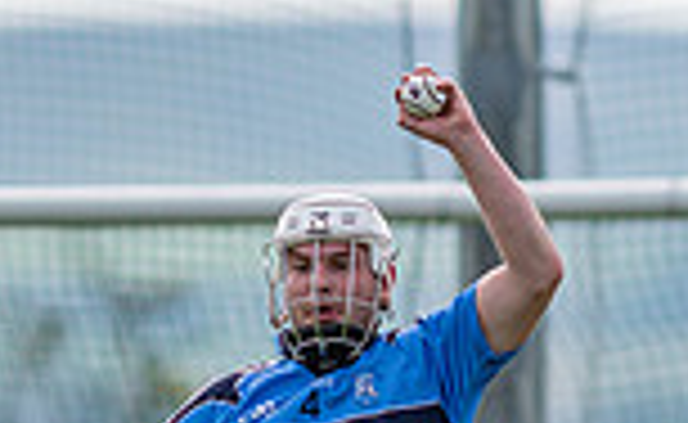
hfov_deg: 1.1
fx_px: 36651
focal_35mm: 1964
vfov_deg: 0.7
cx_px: 449
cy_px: 798
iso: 100
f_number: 2.8
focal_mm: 300
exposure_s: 1/1250
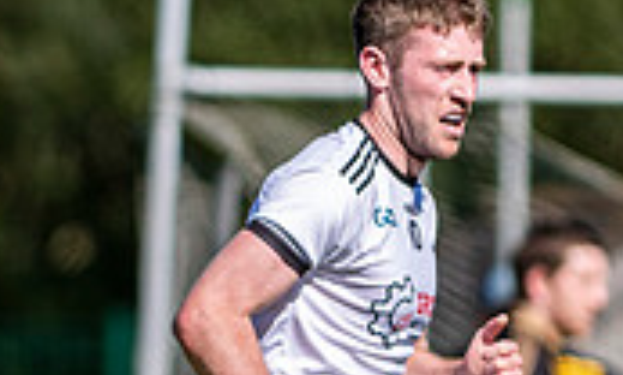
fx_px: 35547
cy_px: 604
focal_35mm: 2116
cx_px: -565
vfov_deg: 0.6
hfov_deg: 1.0
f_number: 2.8
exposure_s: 1/2000
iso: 100
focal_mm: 300
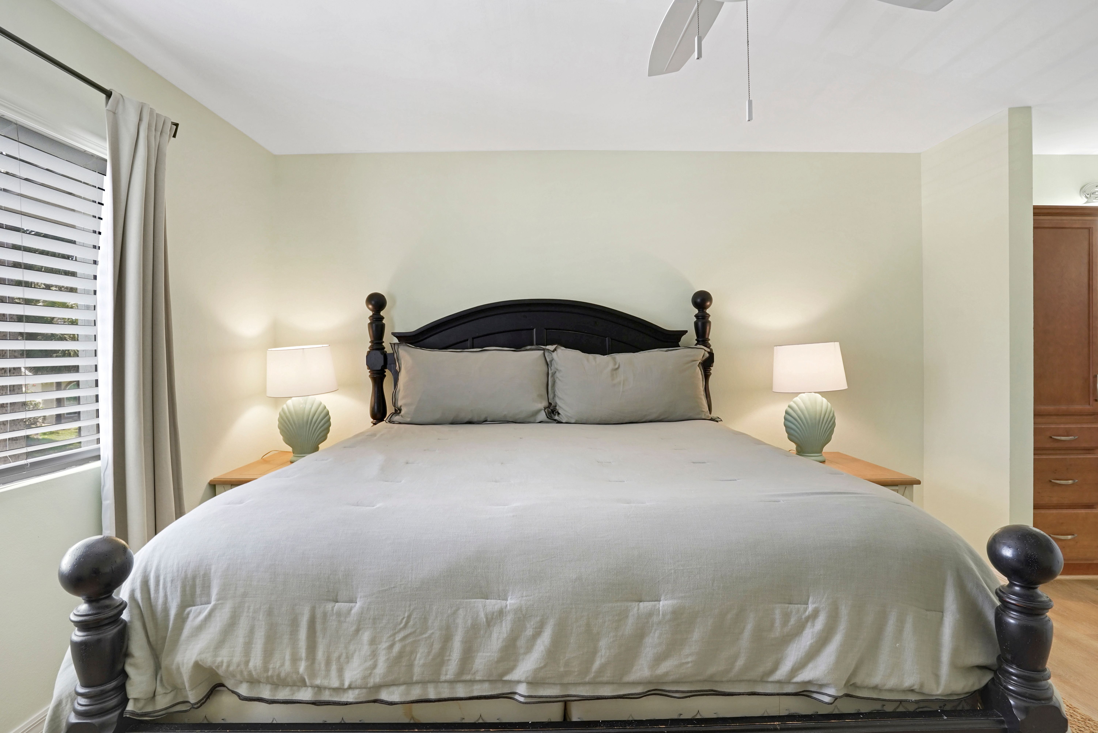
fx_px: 519
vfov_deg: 70.5
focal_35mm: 17
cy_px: 366
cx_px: 549
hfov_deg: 93.3
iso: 800
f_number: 8
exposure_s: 1/5
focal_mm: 17
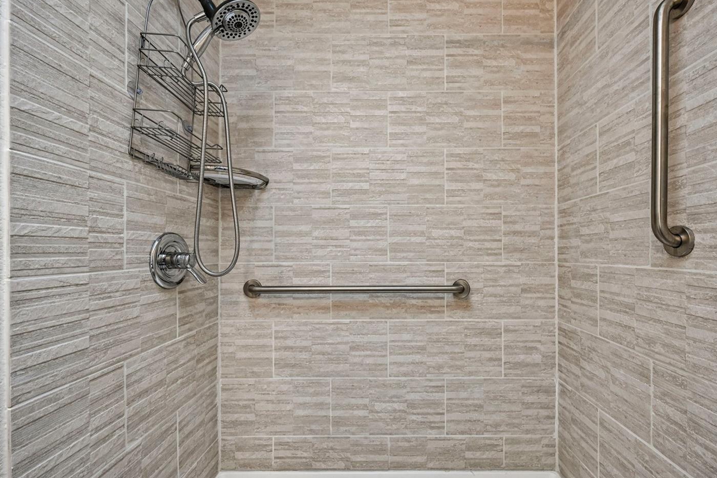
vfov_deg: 73.7
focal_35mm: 16
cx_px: 385
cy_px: 245
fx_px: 319
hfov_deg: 96.6
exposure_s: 1/10
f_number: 10
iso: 400
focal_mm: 14
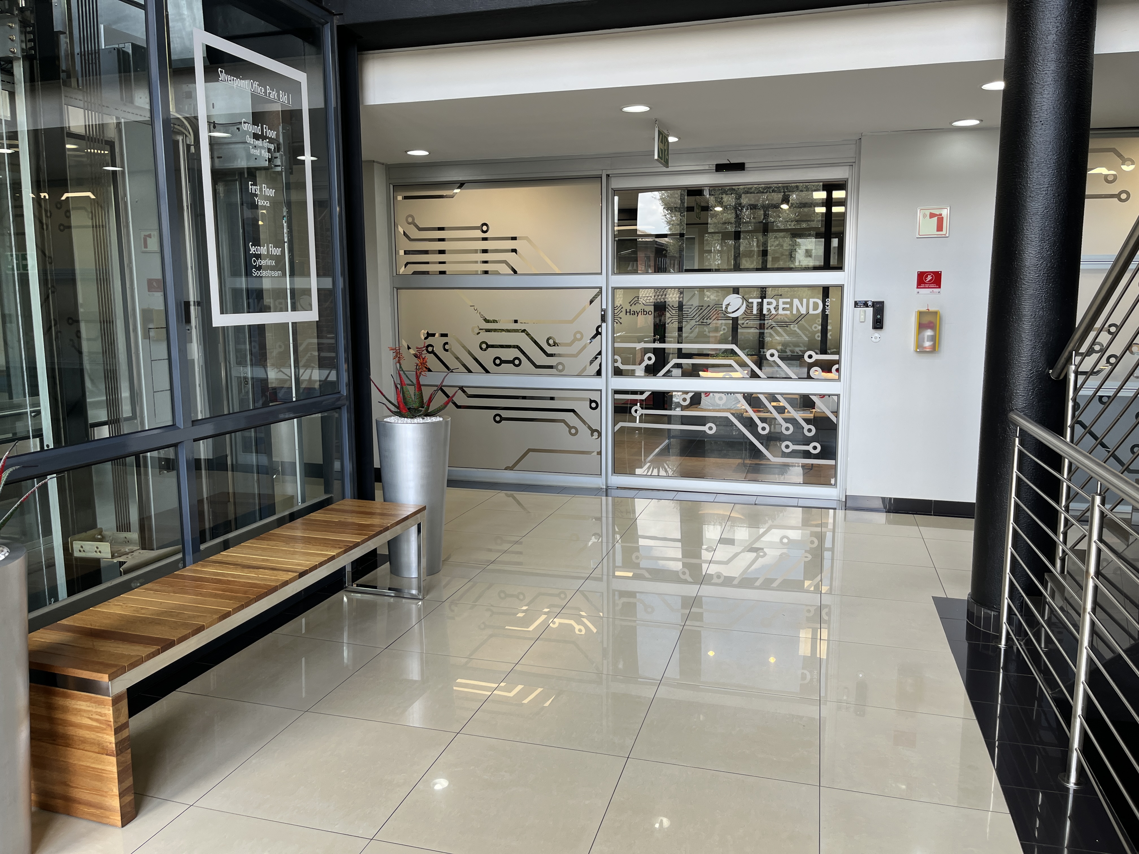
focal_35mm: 26
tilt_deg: -8.5
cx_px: 570
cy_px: 427
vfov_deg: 53.1
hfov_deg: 67.3
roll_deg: +0.6
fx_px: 856
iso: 40
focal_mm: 5.1
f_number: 1.6
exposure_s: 1/122
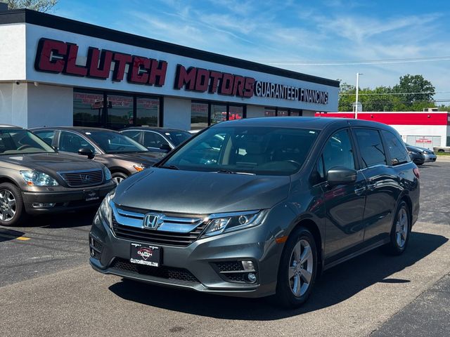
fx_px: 624
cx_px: 225
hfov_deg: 39.7
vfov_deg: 30.3
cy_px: 168
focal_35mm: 48
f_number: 1.78
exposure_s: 1/2959
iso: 64
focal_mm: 6.76
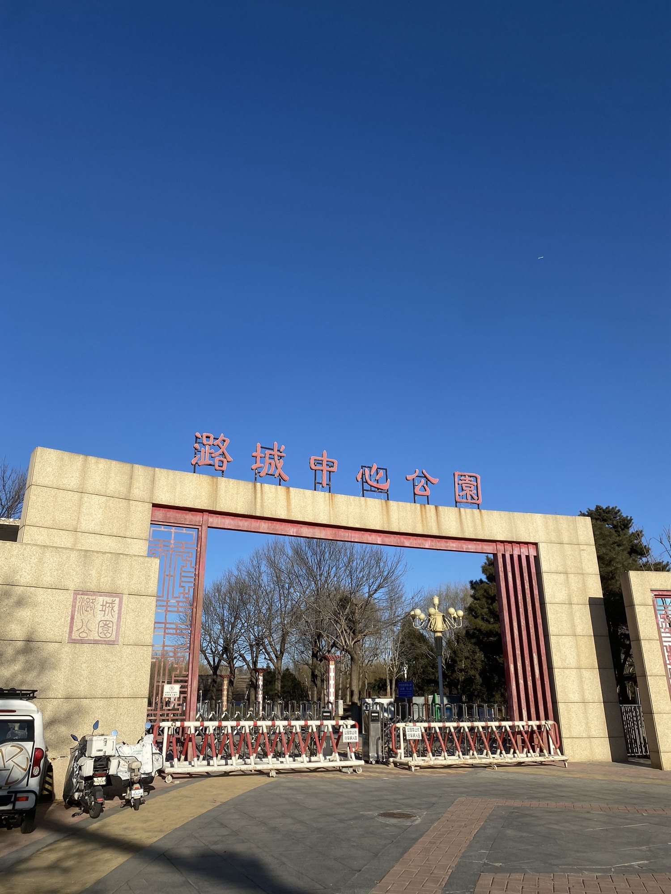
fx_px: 672
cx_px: 336
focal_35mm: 26
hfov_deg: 53.1
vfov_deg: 67.3
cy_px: 447
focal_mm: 4.25
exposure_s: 1/3205
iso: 32
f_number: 1.8
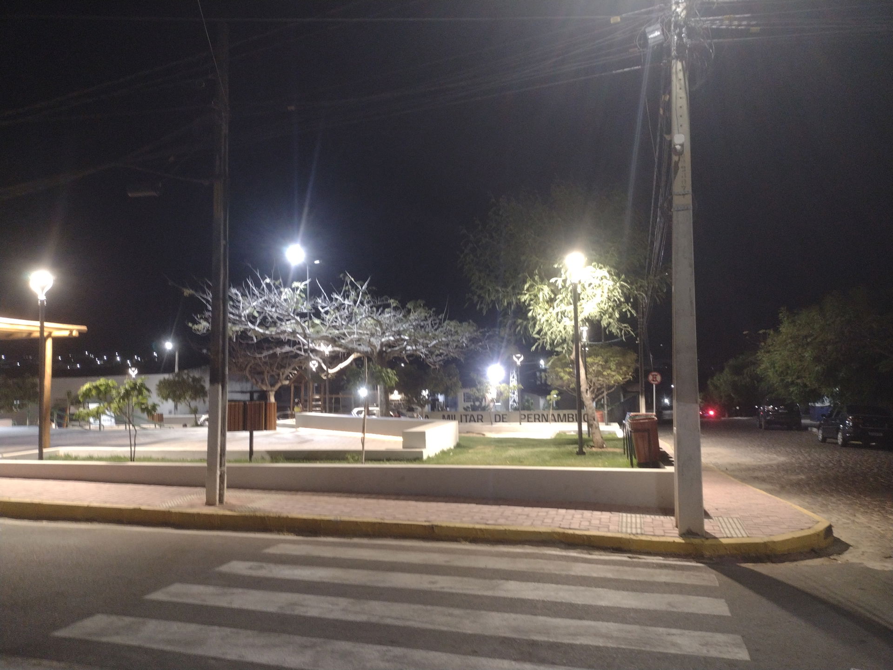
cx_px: 446
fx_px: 697
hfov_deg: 65.3
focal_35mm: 27
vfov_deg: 51.4
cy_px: 335
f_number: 1.7
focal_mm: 4.71
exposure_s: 1/14
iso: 400
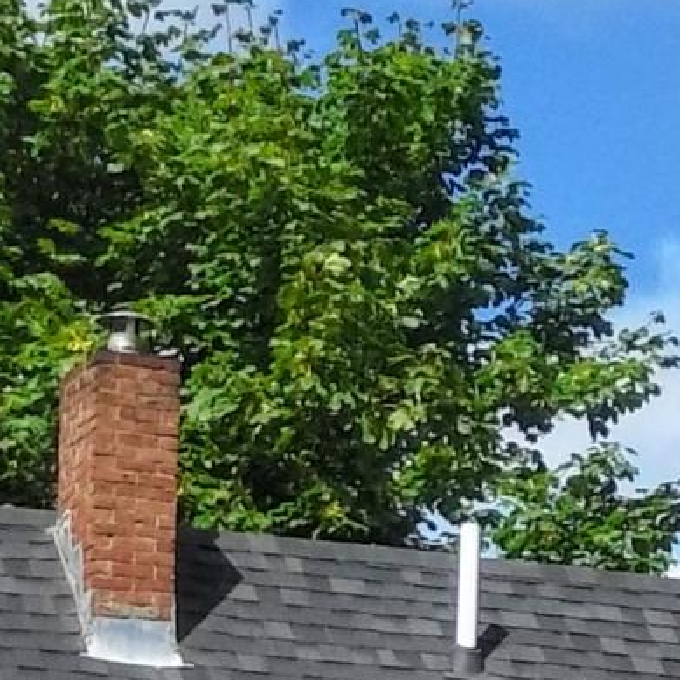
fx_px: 5445
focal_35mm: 245
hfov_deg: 7.1
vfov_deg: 7.1
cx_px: 788
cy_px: 750
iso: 100
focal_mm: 6.4
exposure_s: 1/1250
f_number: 4
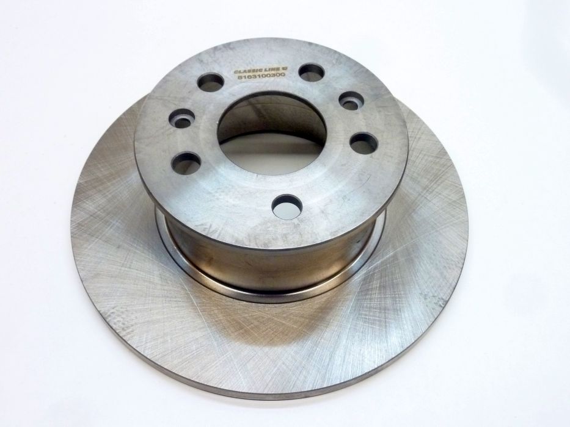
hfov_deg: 50.1
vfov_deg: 38.7
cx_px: 285
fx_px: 609
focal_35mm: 37
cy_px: 214
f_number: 3.6
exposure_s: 1/30
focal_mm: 6.1
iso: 400
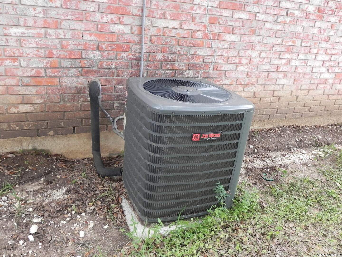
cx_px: 171
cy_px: 128
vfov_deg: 48.2
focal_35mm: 29
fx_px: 287
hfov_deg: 61.7
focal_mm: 5.2
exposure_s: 1/83
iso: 160
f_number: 3.5
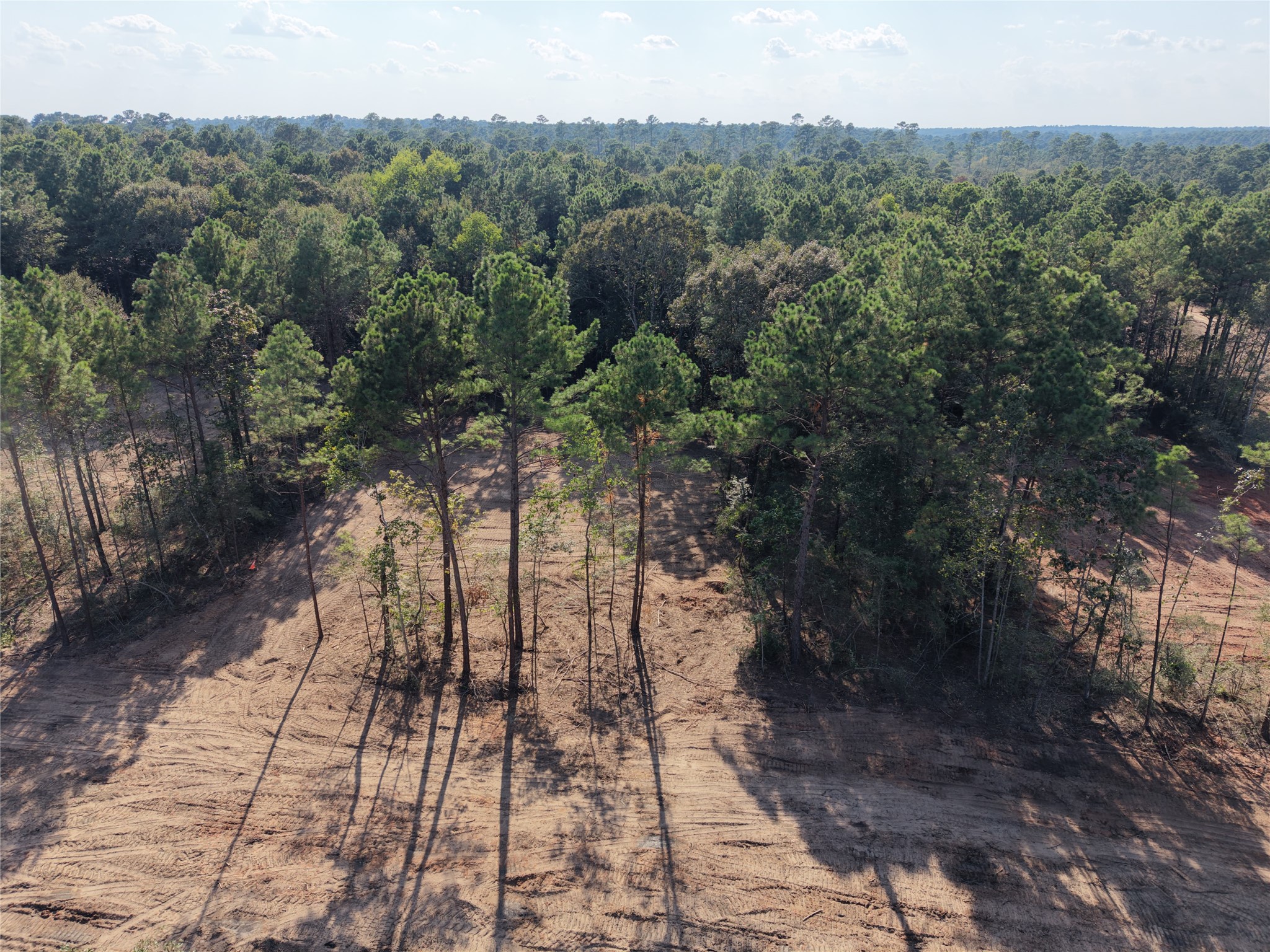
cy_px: 476
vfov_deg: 56.8
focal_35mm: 24
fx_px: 881
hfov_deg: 71.6
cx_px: 635
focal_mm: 8.67
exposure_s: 1/1000
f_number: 1.8
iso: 100
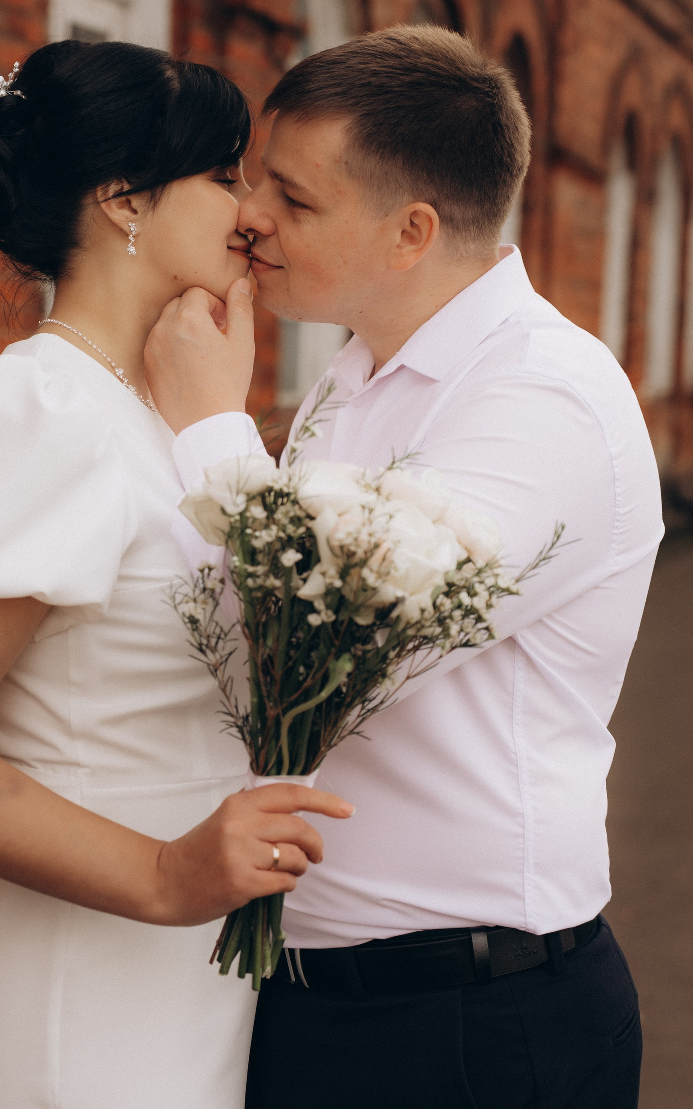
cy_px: 444
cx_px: 258
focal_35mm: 77
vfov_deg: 26.7
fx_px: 2326
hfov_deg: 16.9
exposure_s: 1/250
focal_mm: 49
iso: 100
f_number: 2.8
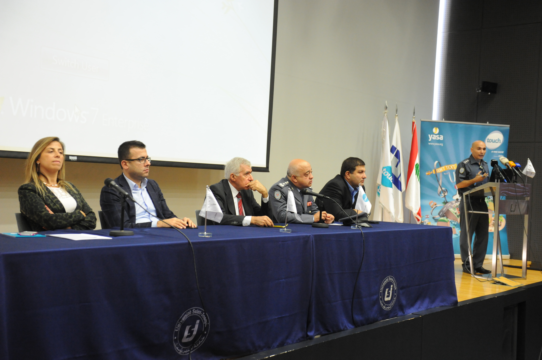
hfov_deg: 41.1
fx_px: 722
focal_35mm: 48
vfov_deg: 28.0
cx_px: 271
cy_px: 180
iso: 4000
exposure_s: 1/80
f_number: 4
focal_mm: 48
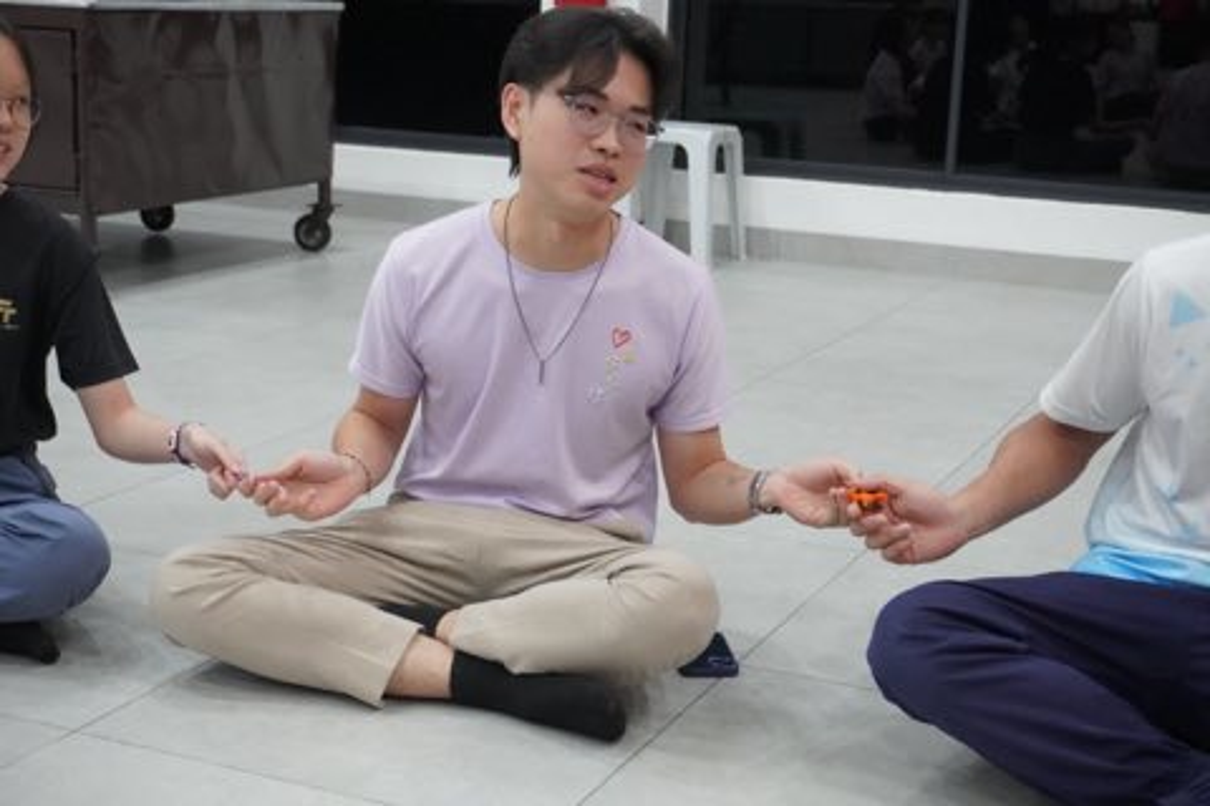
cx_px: 605
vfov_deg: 24.4
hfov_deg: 35.9
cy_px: 403
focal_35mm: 56
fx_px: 1865
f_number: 5.6
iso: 5000
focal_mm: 37
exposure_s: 1/160
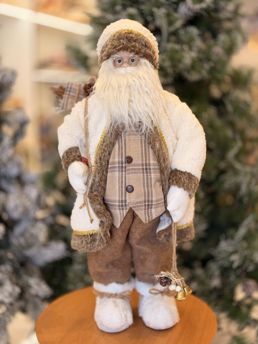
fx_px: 477
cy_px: 172
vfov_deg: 39.7
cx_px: 129
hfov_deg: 30.3
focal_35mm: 48
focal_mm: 6.76
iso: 64
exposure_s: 1/60
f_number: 1.78
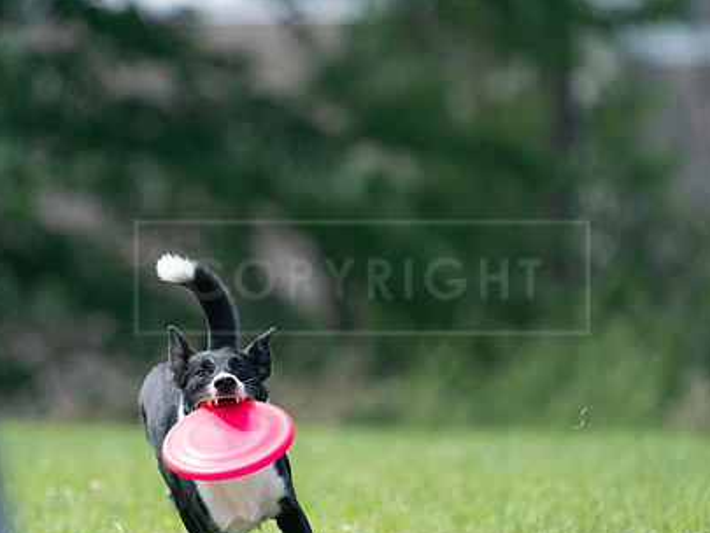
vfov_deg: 1.8
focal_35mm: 827
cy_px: 308
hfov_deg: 2.4
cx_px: 302
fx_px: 16967
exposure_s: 1/4000
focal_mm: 600
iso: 1600
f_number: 6.3
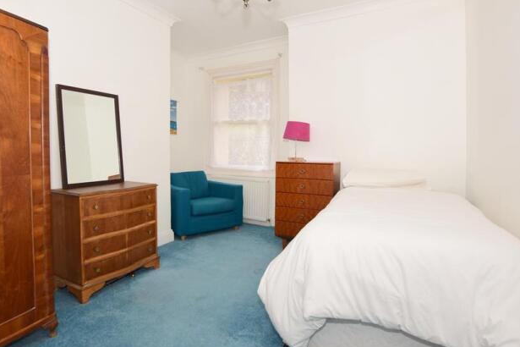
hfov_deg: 96.7
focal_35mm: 16
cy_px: 171
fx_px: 231
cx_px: 262
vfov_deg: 73.7
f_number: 5.6
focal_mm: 10
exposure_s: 1/60
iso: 400
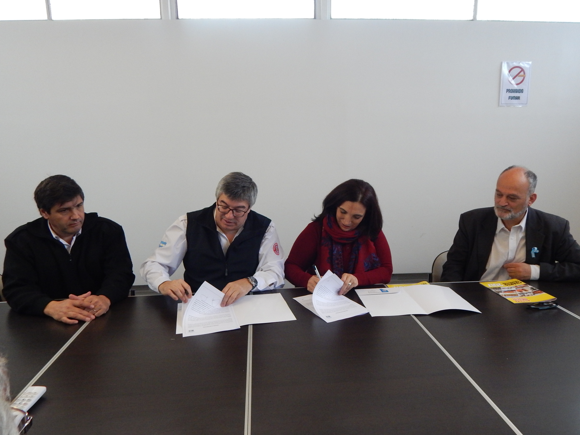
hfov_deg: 69.4
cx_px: 290
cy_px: 218
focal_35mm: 25
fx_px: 419
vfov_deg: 54.9
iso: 400
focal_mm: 4.5
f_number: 3.1
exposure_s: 1/160
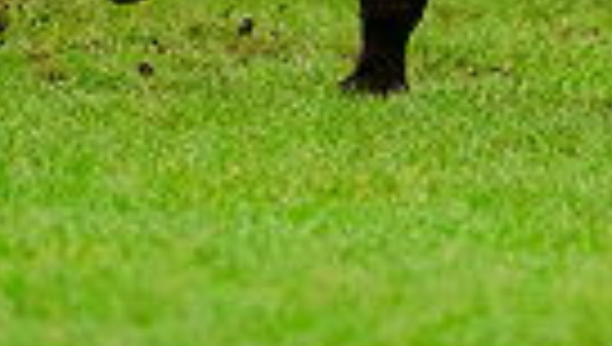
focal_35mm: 794
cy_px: -422
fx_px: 12905
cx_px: 490
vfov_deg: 1.5
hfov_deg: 2.7
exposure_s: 1/1600
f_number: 2.8
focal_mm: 145
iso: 3200
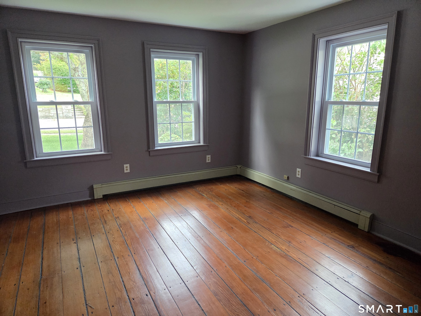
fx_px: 280
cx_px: 210
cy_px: 158
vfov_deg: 58.9
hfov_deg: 73.9
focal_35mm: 23
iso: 1600
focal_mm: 5.4
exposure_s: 1/120
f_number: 1.8
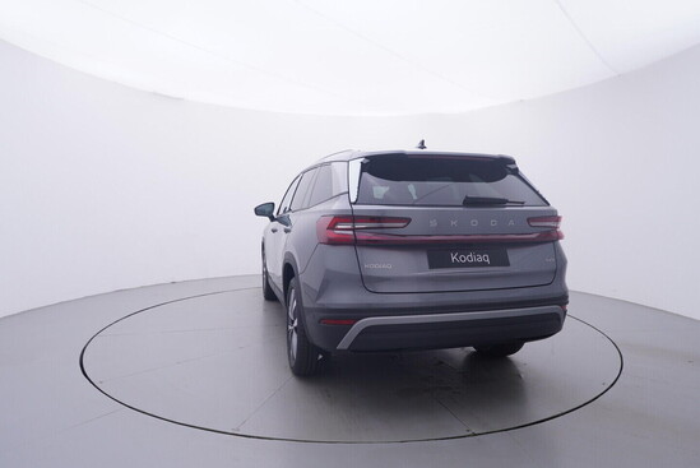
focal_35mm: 22
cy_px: 234
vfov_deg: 56.2
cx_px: 350
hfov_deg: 77.3
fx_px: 438
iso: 200
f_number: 5
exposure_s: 1/80
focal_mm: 15
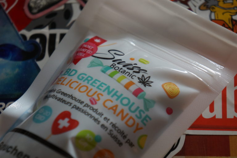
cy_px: 79
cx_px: 118
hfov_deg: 24.6
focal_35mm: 82
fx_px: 543
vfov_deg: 16.5
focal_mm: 55
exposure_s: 1/160
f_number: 5.6
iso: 500
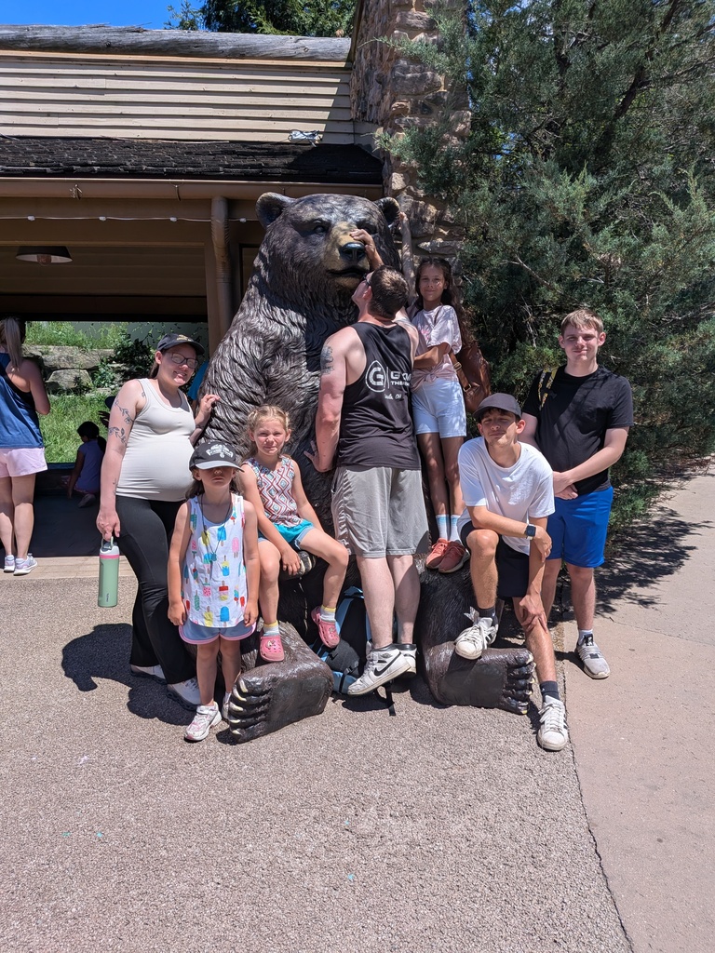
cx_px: 358
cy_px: 476
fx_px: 661
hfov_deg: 56.8
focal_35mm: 24
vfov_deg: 71.6
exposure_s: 1/1462
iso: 25
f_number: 1.7
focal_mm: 4.53
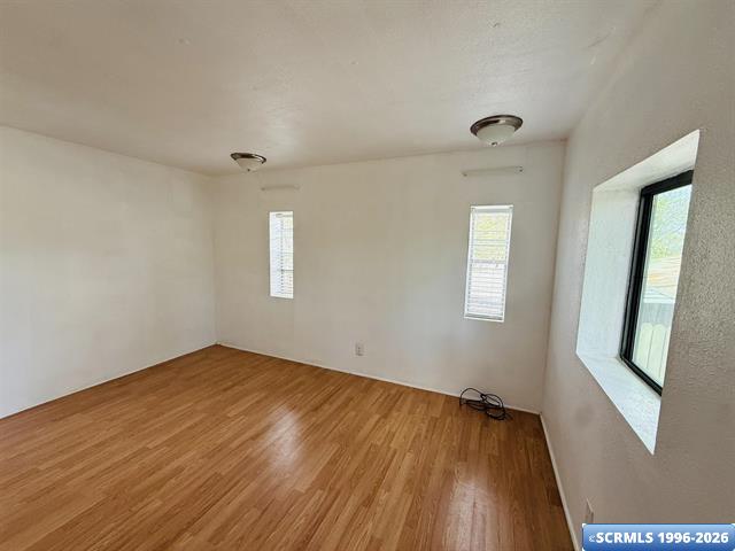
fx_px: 297
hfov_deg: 102.1
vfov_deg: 85.7
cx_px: 368
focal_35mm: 14
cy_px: 276
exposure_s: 1/99
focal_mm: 2.22
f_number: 2.2
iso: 160
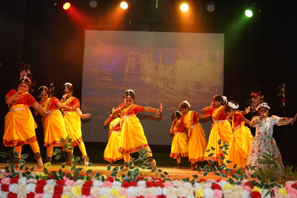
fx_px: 429
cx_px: 148
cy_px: 99
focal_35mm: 52
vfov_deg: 26.0
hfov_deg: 38.2
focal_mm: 35
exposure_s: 1/250
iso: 640
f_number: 2.5
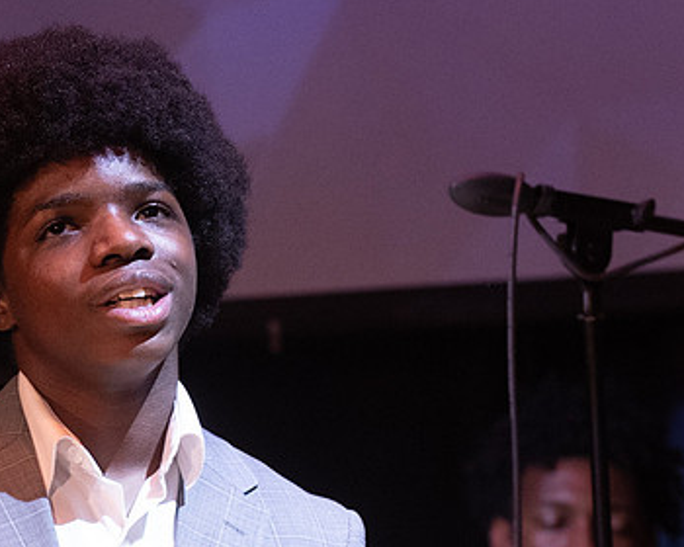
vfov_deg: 5.0
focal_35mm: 310
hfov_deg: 6.2
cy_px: 425
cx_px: 26
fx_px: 6276
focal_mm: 98
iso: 3200
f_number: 4
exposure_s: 1/200
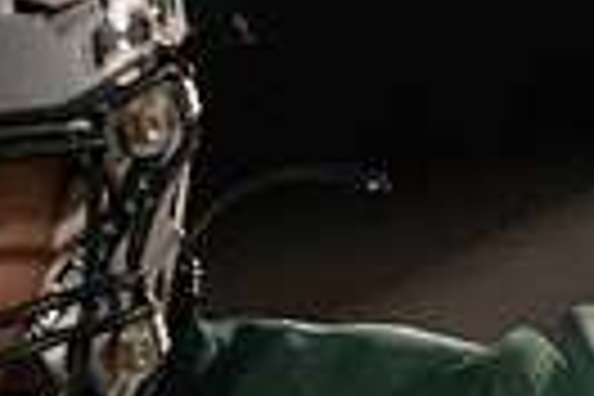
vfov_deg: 1.9
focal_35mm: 728
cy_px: 768
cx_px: -196
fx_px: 12011
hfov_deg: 2.8
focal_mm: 142
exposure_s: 1/320
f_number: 2.8
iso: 500
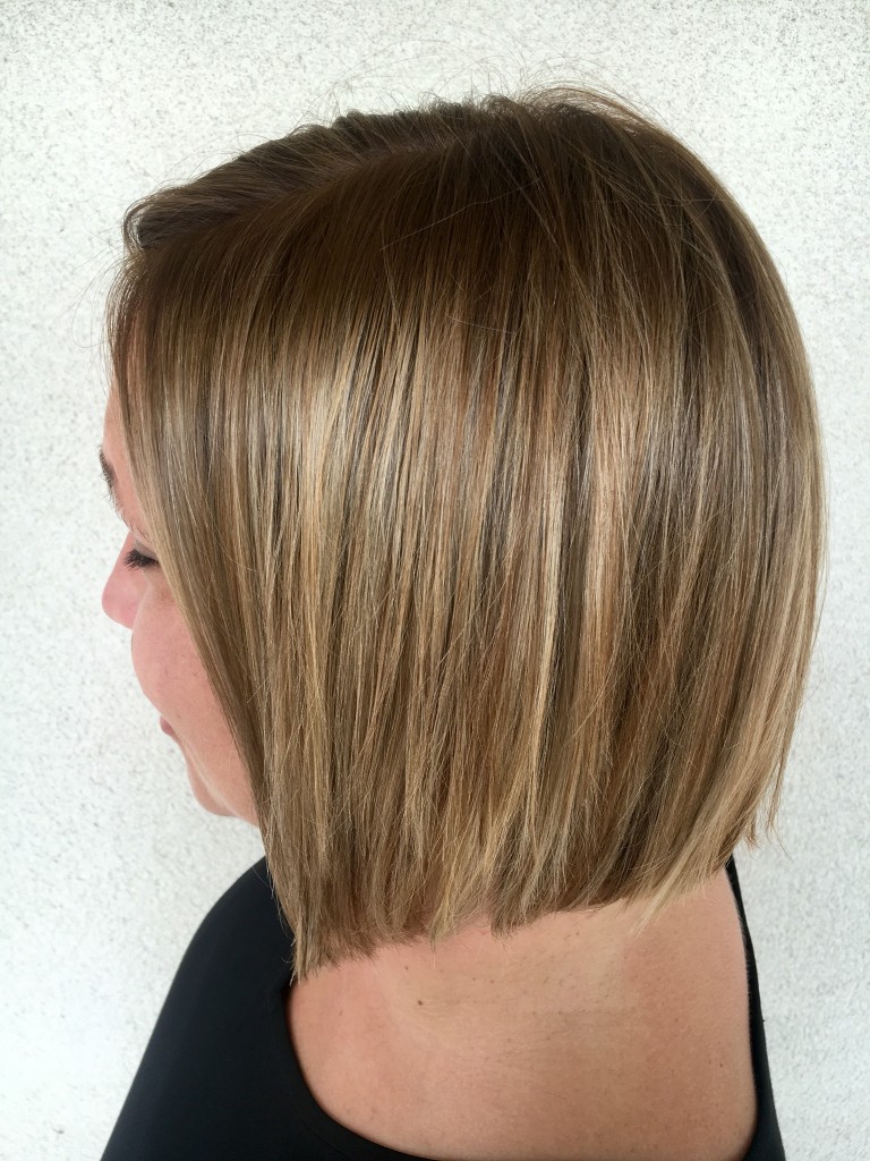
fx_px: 972
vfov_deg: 61.7
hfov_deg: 48.2
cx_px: 435
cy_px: 580
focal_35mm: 29
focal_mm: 4.15
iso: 25
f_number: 2.2
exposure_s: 1/143
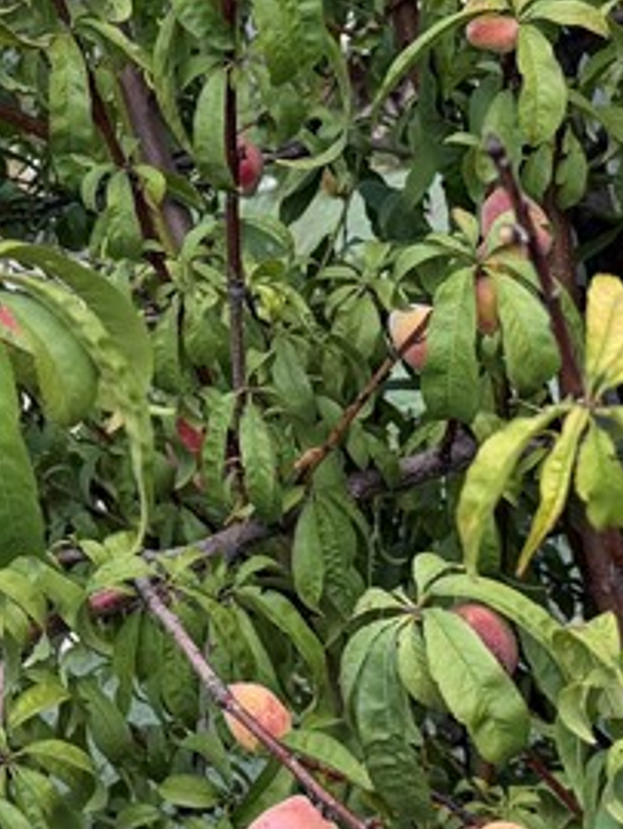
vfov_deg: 21.2
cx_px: -21
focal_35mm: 91
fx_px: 2180
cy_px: 123
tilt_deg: -3.6
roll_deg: +2.7
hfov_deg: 15.9
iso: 100
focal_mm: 6.76
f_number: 1.78
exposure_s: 1/1437
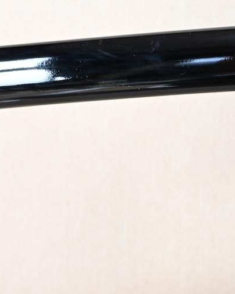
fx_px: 678
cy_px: 64
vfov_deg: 24.1
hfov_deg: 18.5
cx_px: 291
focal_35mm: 78
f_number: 3.5
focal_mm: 20
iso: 100
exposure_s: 1/2
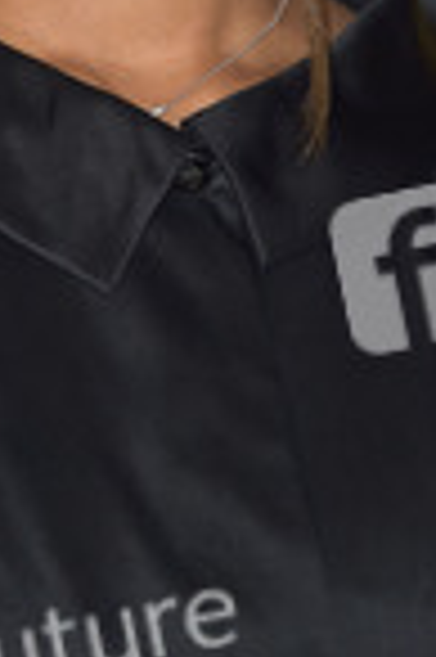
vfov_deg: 3.0
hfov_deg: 2.0
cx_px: 155
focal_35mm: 686
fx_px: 12491
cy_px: 22
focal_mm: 250
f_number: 6.3
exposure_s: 1/250
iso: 320
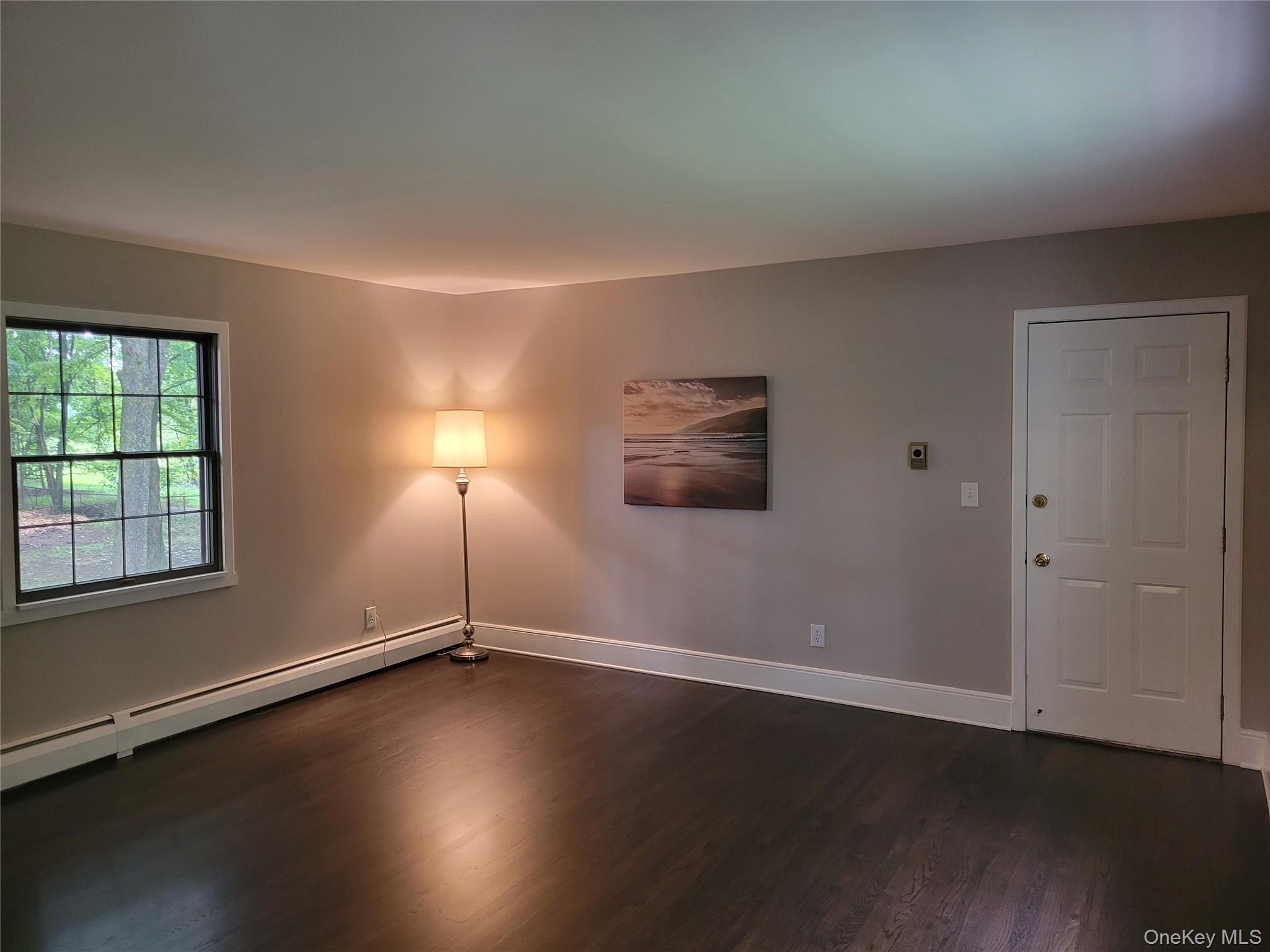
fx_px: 954
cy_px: 476
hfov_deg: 67.3
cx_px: 635
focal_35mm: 26
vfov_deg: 53.1
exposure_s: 1/40
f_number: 1.8
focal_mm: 5.4
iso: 320
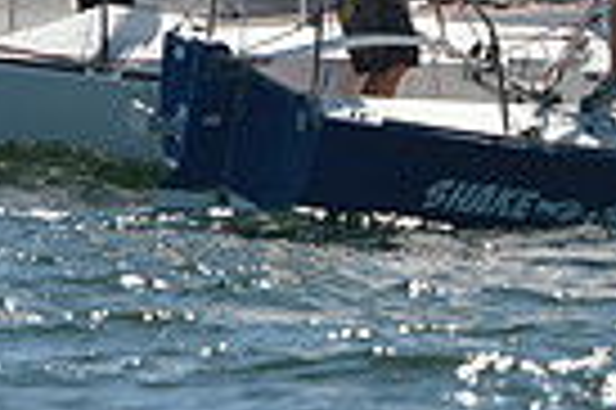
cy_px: -115
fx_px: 21004
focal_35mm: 1229
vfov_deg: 1.1
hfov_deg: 1.7
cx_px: 908
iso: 200
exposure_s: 1/1000
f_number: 8
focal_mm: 290
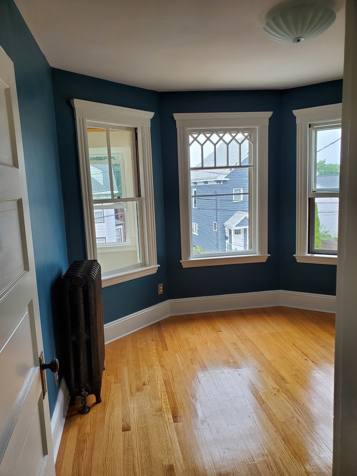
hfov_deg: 53.1
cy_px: 238
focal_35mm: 26
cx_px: 178
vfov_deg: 67.3
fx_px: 358
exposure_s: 1/75
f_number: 2.4
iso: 50
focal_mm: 4.3
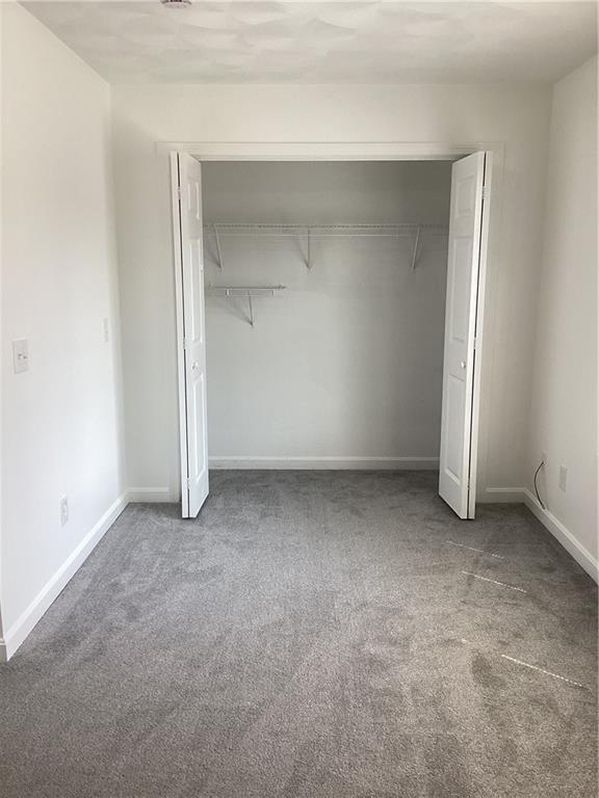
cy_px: 399
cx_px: 300
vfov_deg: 58.4
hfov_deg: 45.4
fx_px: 715
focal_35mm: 31
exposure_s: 1/120
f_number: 2.4
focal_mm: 3.3
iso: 80
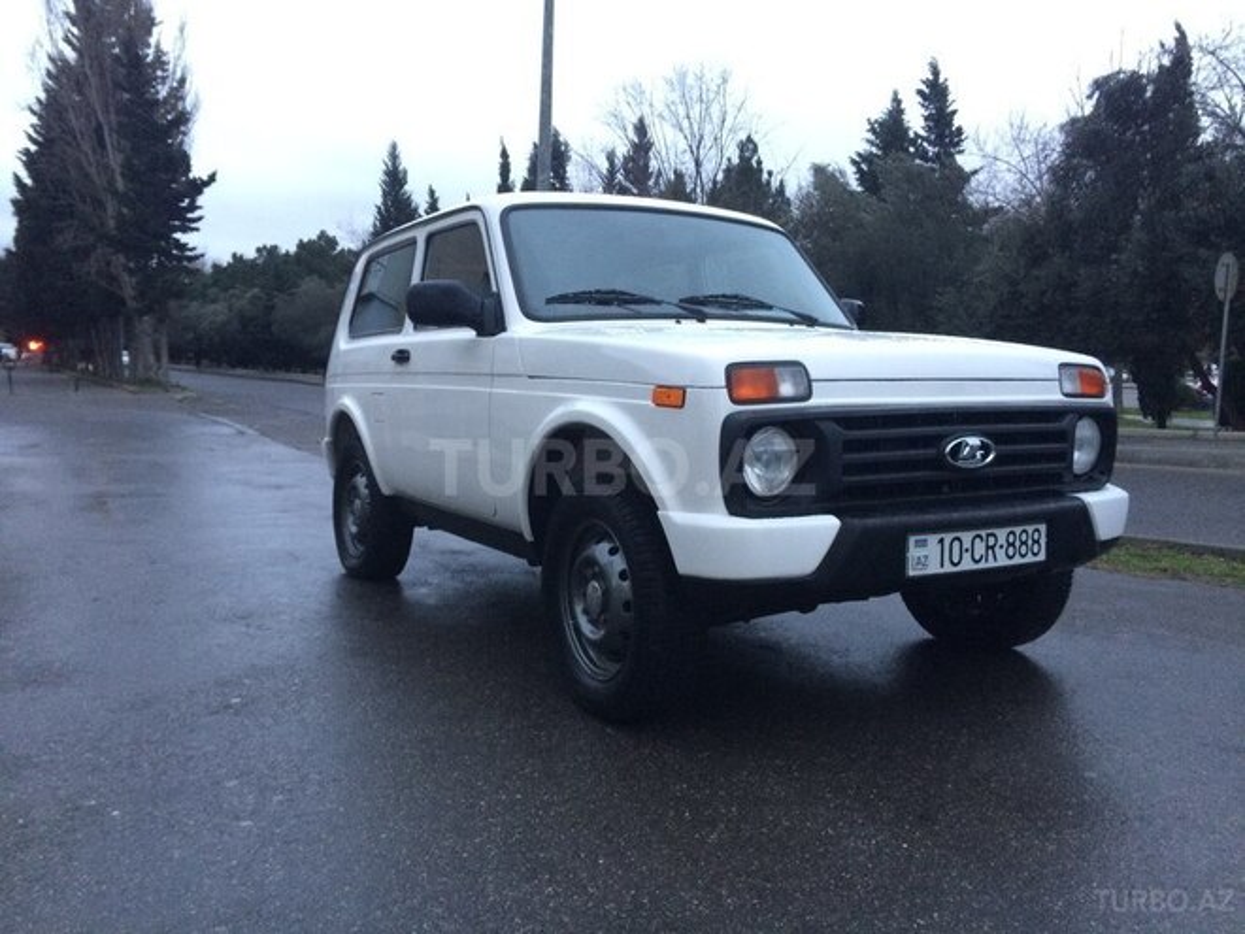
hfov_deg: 61.7
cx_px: 622
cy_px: 467
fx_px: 1043
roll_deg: -0.5
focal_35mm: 29
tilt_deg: -7.3
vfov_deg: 48.2
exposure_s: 1/33
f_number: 2.2
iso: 250
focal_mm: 4.15
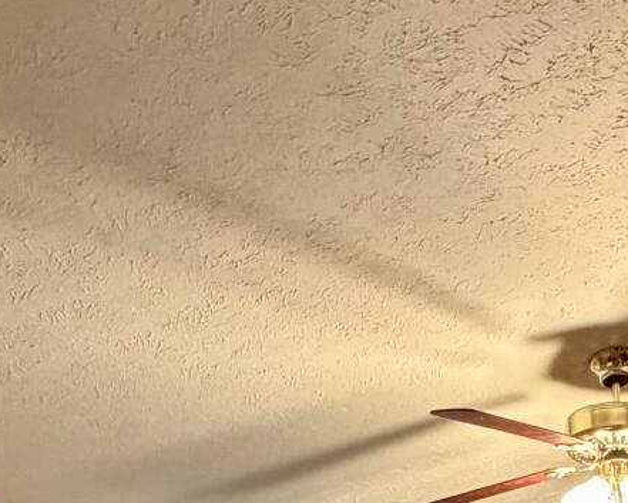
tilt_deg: -5.4
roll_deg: +2.0
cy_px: 982
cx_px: 639
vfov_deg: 17.9
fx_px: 1153
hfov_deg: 28.5
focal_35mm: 62
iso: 640
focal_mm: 2.22
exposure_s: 1/60
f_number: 2.2
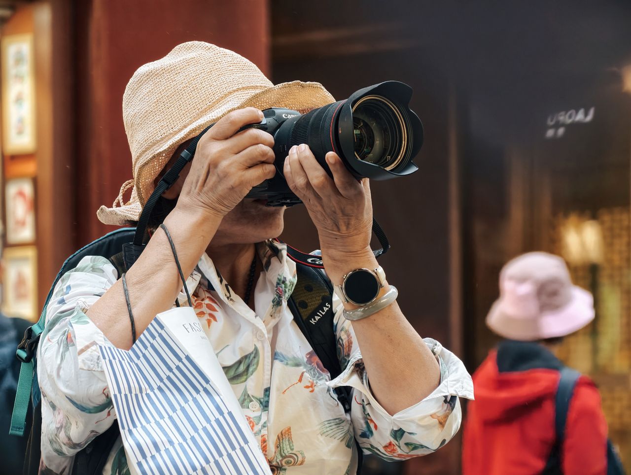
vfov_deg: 7.4
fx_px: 3651
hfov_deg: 9.9
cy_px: 238
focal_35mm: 200
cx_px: 316
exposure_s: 1/200
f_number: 2.8
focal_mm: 52.83
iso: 4720
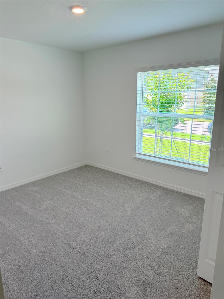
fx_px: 207
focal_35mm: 24
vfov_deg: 71.6
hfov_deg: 56.8
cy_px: 150
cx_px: 112
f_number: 1.78
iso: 80
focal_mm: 6.76
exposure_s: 1/237
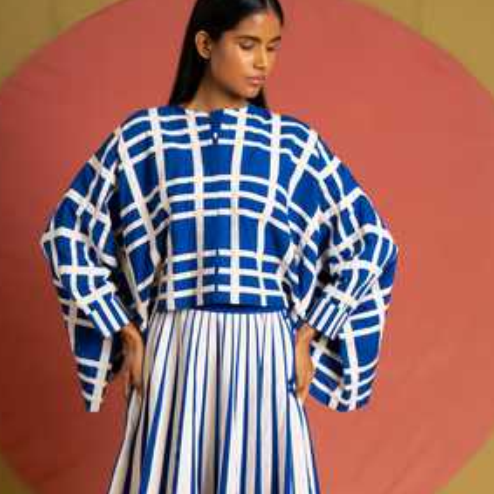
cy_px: 395
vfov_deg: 26.8
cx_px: 223
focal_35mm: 63
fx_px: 1017
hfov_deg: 27.3
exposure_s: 1/200
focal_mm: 40
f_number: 3.2
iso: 1250
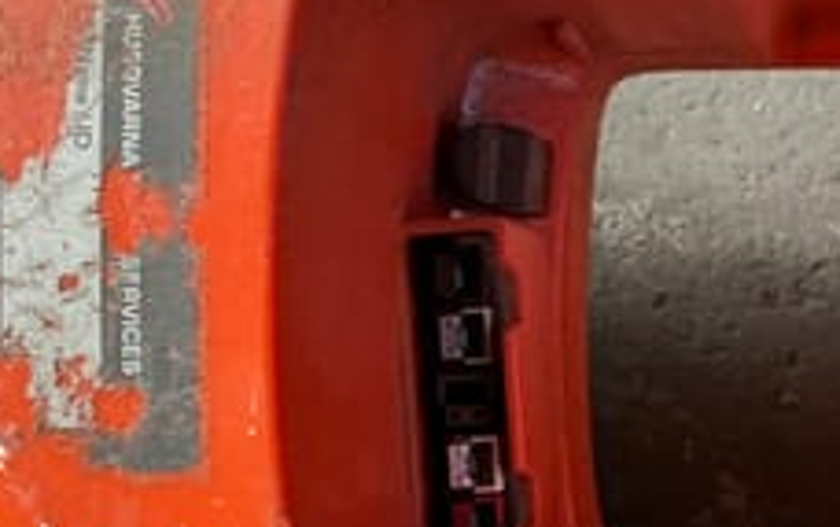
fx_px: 1489
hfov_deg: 29.5
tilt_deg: -73.7
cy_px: 389
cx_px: 836
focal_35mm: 65
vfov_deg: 19.9
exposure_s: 1/60
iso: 80
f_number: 1.8
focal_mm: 3
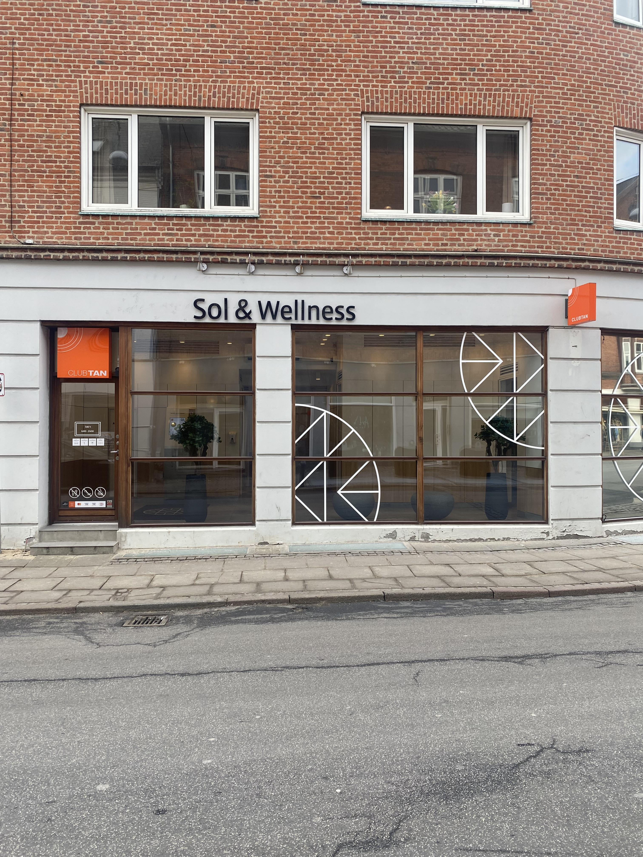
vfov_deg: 67.3
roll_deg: -0.6
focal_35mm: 26
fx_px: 644
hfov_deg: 53.1
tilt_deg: +1.5
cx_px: 322
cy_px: 428
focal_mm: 4.25
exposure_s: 1/187
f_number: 1.8
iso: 32
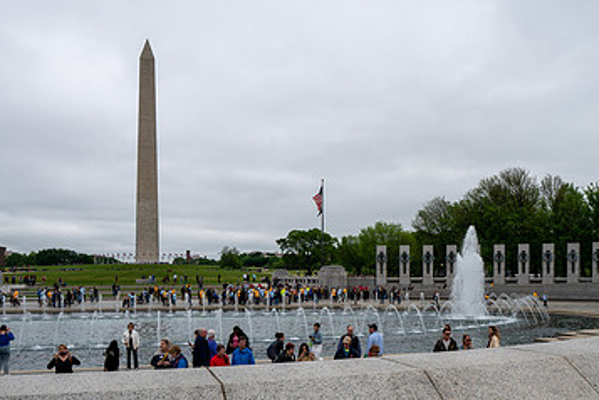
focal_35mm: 39
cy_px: 279
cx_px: 366
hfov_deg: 49.2
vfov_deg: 33.8
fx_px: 649
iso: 250
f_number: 8
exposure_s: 1/640
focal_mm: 24
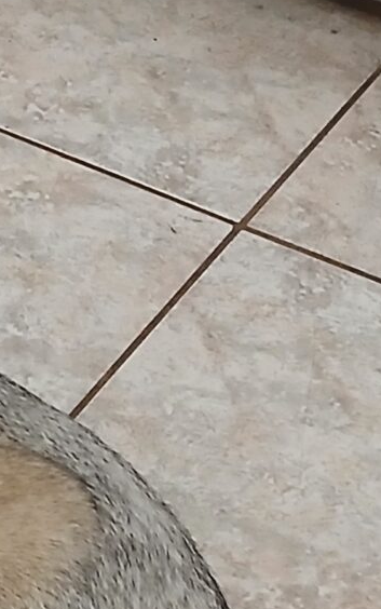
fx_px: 2075
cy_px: 693
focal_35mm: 125
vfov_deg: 16.1
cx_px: -263
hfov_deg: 10.0
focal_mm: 3.98
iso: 320
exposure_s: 1/24
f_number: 1.8
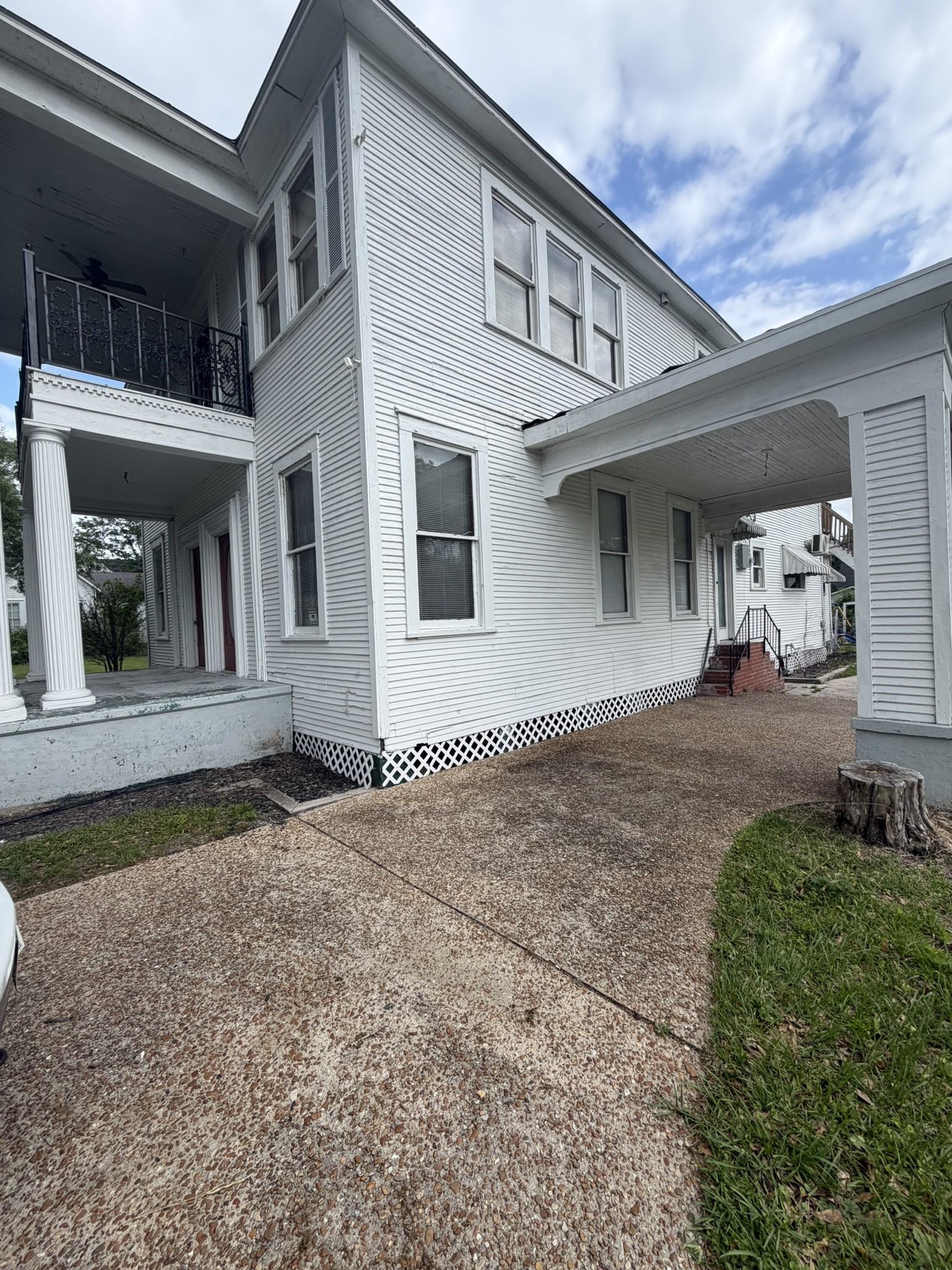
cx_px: 476
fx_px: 513
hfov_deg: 85.7
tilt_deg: +1.7
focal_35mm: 14
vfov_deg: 102.1
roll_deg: +2.7
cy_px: 635
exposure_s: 1/502
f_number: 2.2
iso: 50
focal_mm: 2.22
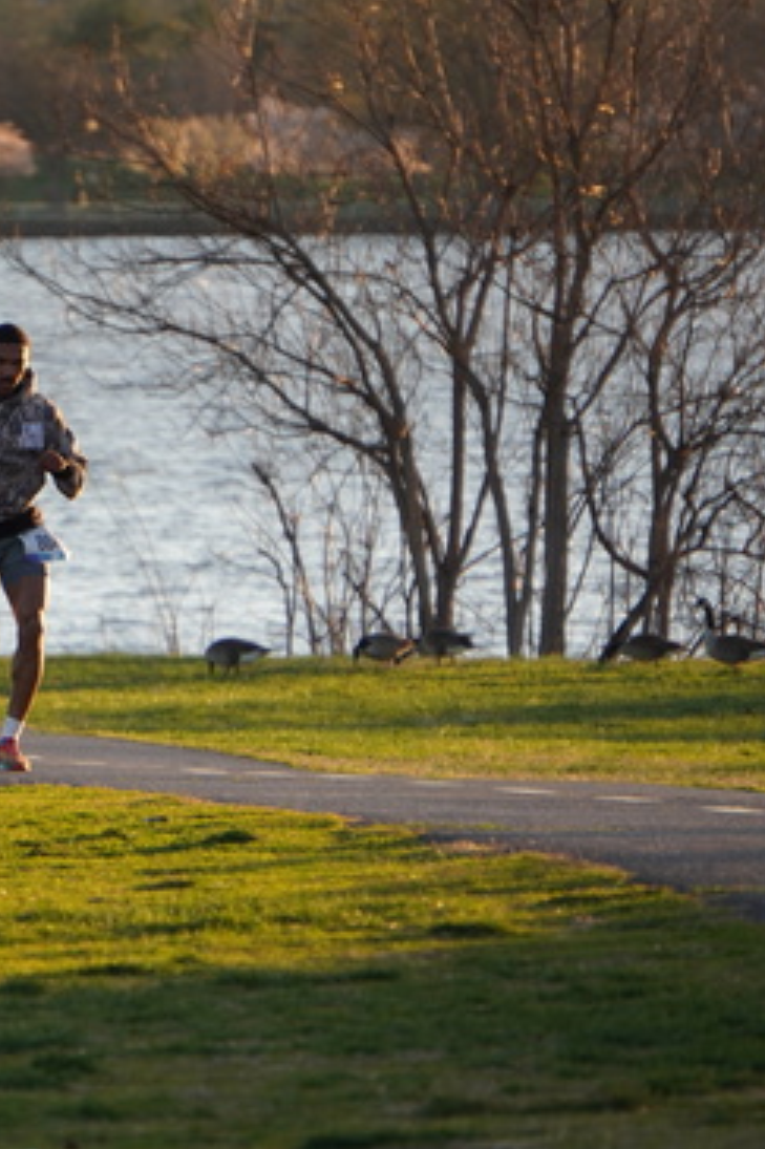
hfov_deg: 2.9
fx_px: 15154
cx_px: -3
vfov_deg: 4.3
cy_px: 574
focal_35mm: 475
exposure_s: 1/400
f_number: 6.3
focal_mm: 210
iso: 500
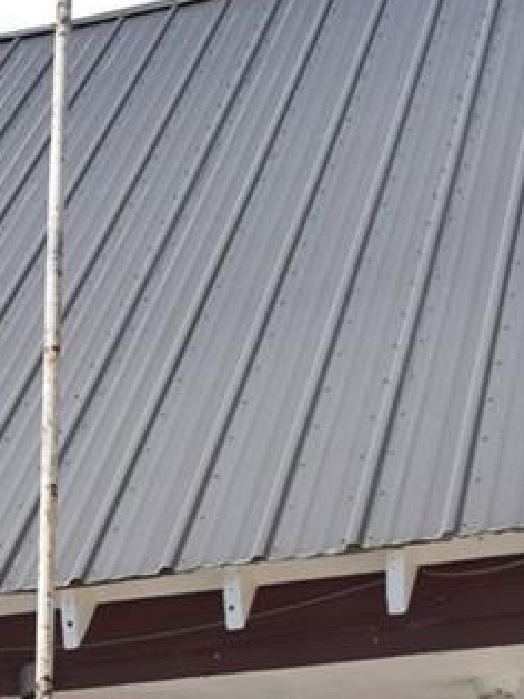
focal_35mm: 161
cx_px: -990
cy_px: 885
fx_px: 3252
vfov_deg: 12.0
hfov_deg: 8.0
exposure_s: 1/400
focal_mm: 22
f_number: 10
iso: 200
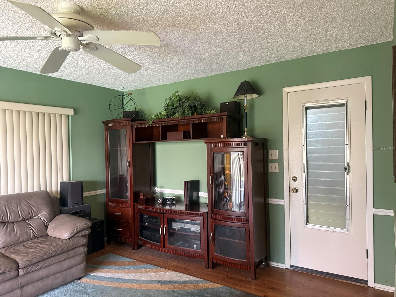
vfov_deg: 56.8
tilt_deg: +0.7
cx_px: 198
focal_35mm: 24
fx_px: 275
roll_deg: +0.2
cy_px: 148
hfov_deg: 71.6
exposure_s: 1/60
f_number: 1.78
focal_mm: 6.76
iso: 640
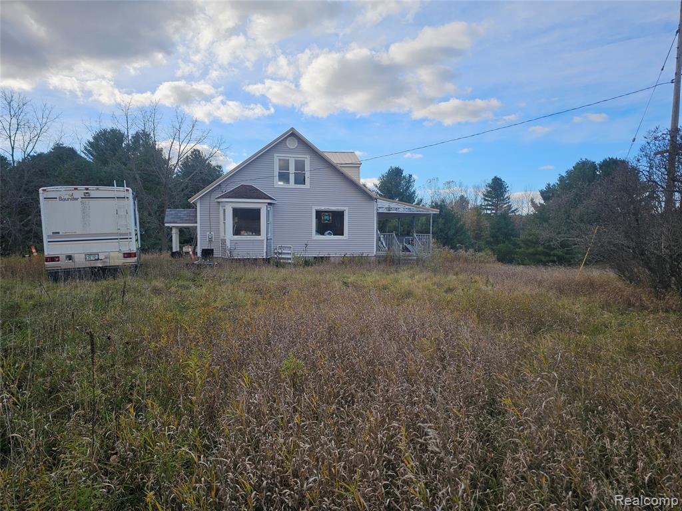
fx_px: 453
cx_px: 341
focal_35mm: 23
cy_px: 256
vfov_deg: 58.9
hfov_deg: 73.9
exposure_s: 1/368
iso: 10
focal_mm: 6.3
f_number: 1.7
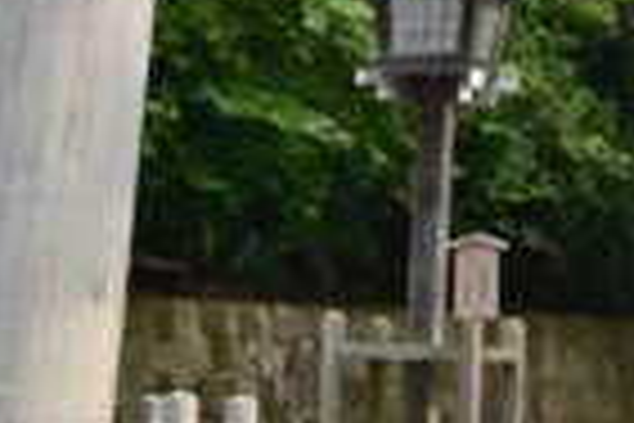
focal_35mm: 374
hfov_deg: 5.3
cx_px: 1664
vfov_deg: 3.6
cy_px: -619
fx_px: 6578
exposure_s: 1/500
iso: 400
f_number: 5.6
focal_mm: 35
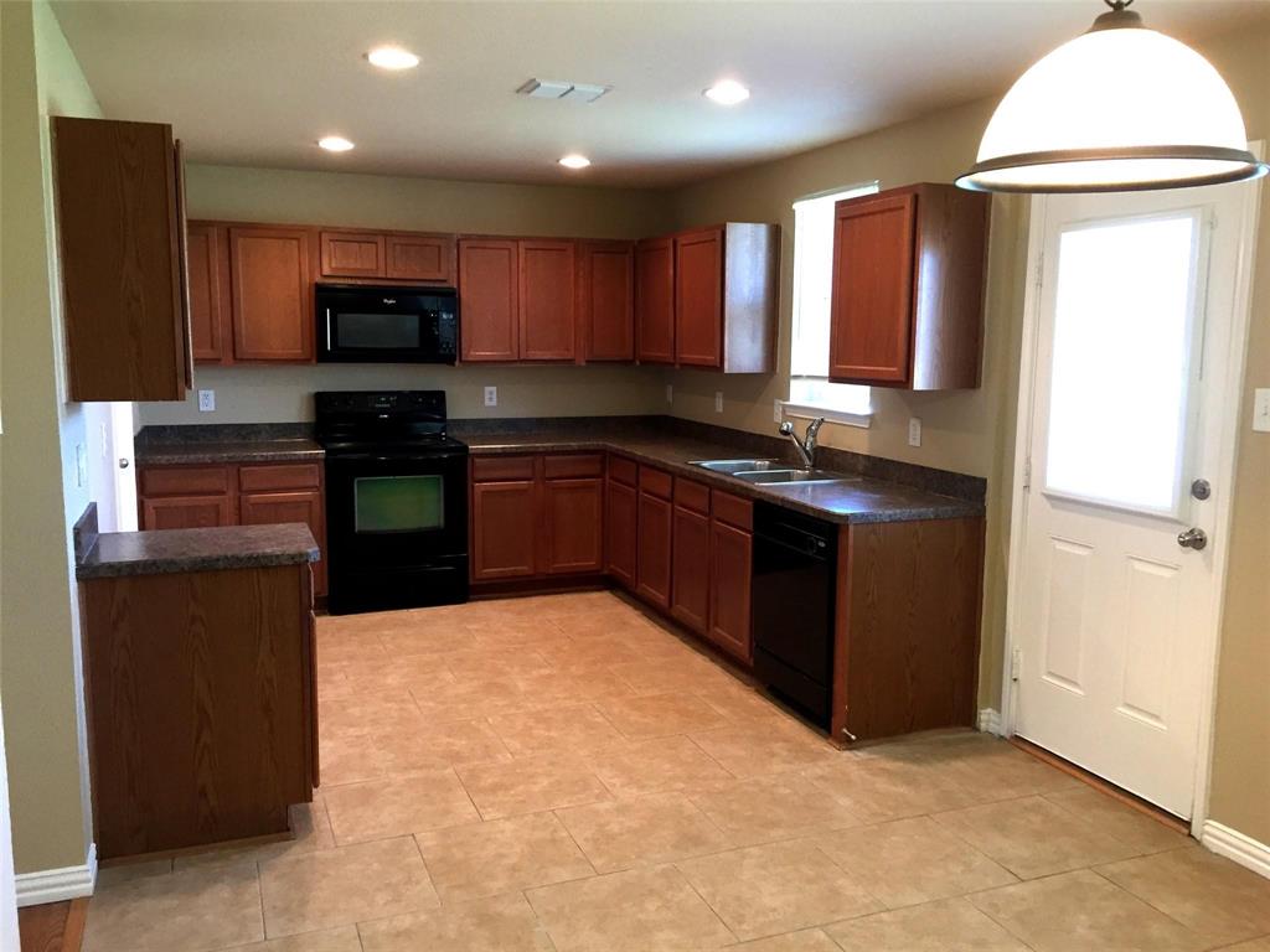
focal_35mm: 29
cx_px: 635
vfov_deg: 48.2
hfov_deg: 61.7
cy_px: 476
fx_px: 1064
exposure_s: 1/30
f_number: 2.2
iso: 100
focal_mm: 4.15
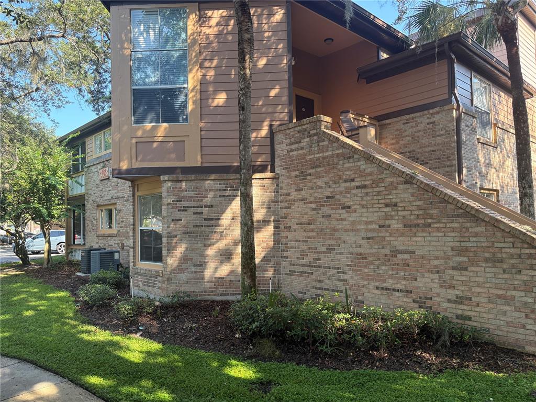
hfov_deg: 67.3
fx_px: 403
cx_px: 268
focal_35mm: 26
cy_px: 201
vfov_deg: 53.1
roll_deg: +1.5
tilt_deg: +2.8
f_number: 1.6
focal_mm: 5.96
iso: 64
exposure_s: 1/227
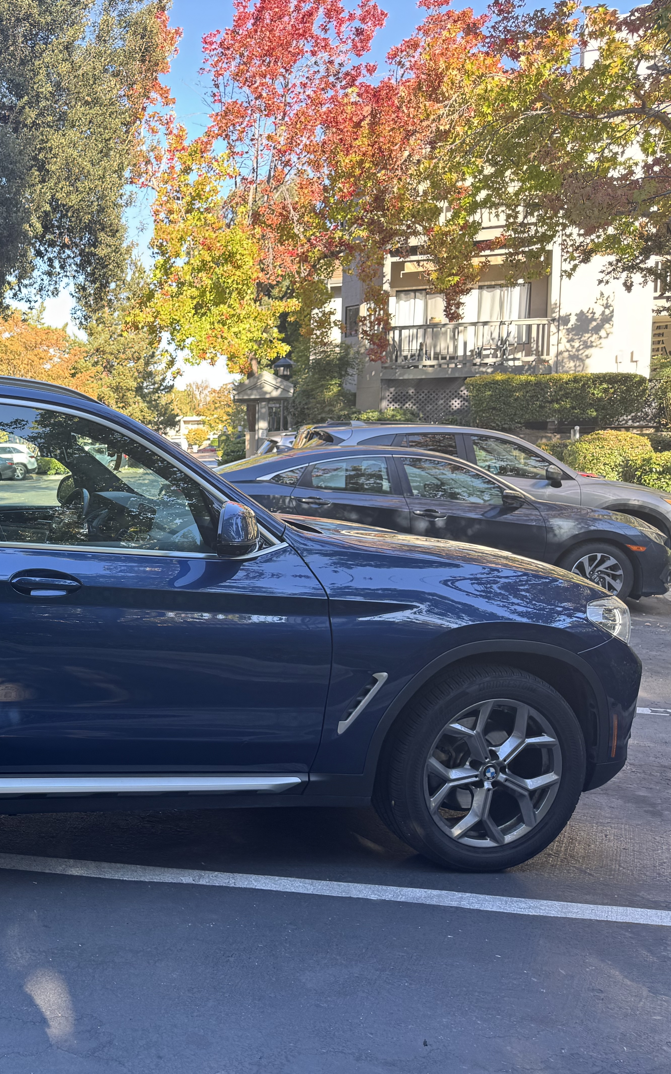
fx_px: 995
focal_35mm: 34
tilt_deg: -5.7
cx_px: -30
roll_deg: +0.1
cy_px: 537
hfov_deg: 33.4
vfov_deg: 56.7
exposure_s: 1/174
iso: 64
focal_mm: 6.76
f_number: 1.78
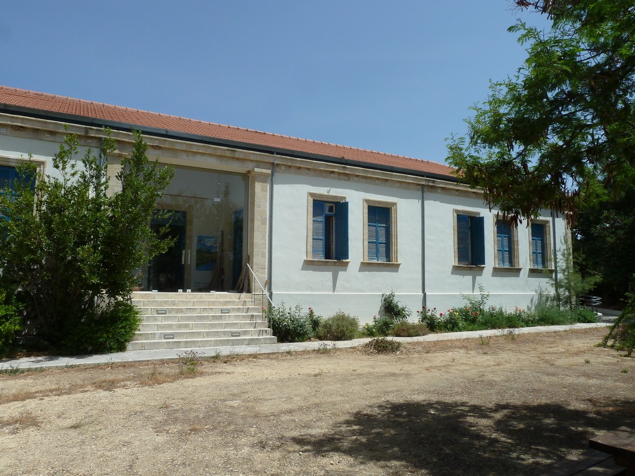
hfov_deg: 69.4
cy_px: 238
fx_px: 459
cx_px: 318
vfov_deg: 54.9
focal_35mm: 25
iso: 80
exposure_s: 1/400
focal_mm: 4.1
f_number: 5.6
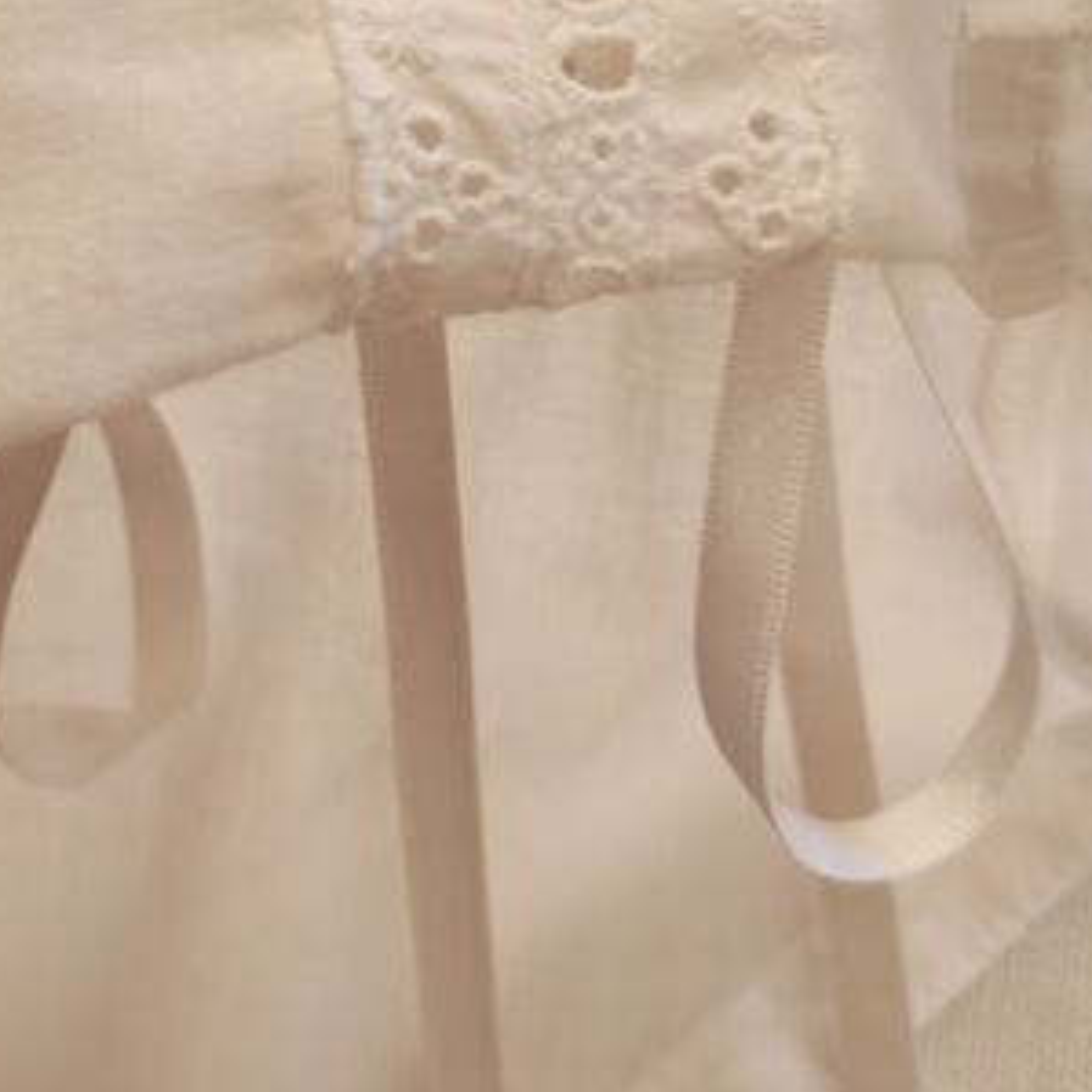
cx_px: 416
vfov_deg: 32.2
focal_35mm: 51
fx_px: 1820
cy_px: 164
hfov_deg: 33.2
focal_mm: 6.12
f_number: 1.9
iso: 2000
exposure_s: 1/33
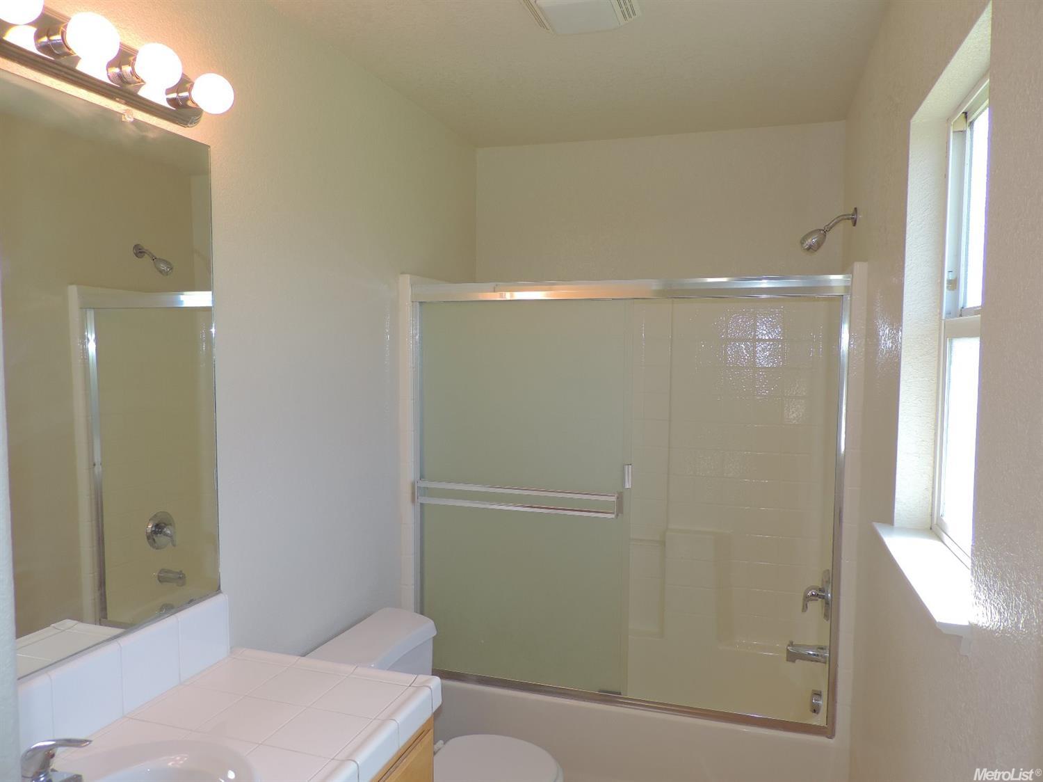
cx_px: 522
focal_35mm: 24
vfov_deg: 56.8
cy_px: 391
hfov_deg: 71.6
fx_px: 723
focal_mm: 4.3
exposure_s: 1/60
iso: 80
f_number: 3
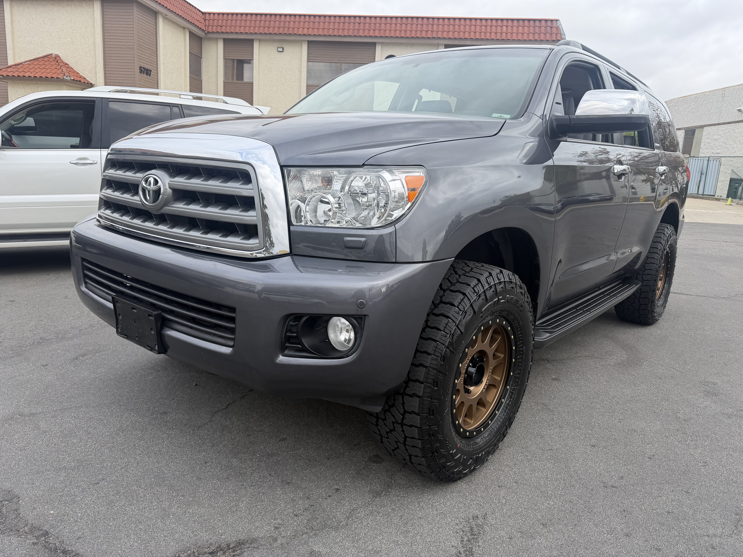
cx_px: 372
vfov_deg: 56.8
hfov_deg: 71.6
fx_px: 515
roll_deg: -2.0
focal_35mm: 24
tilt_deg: -9.6
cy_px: 278
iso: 100
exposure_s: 1/1106
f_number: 1.78
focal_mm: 6.76
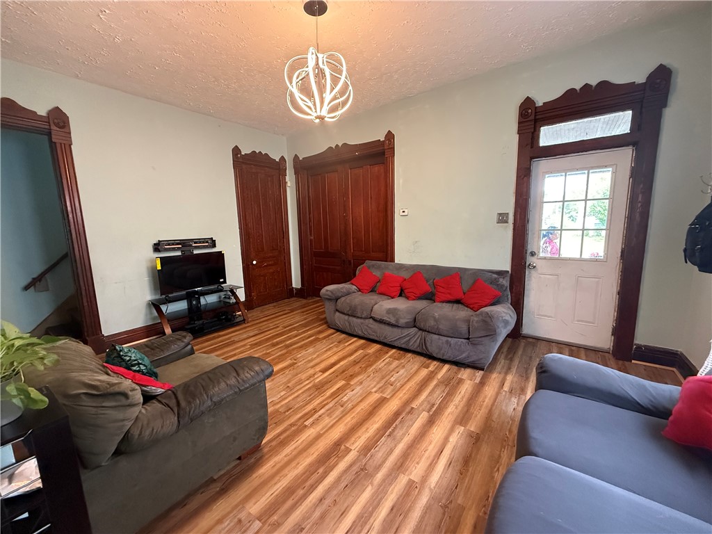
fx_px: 288
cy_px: 267
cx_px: 356
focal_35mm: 14
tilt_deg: -8.5
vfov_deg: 85.7
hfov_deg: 102.1
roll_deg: +1.6
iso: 800
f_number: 2.2
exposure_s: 1/60
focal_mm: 2.22
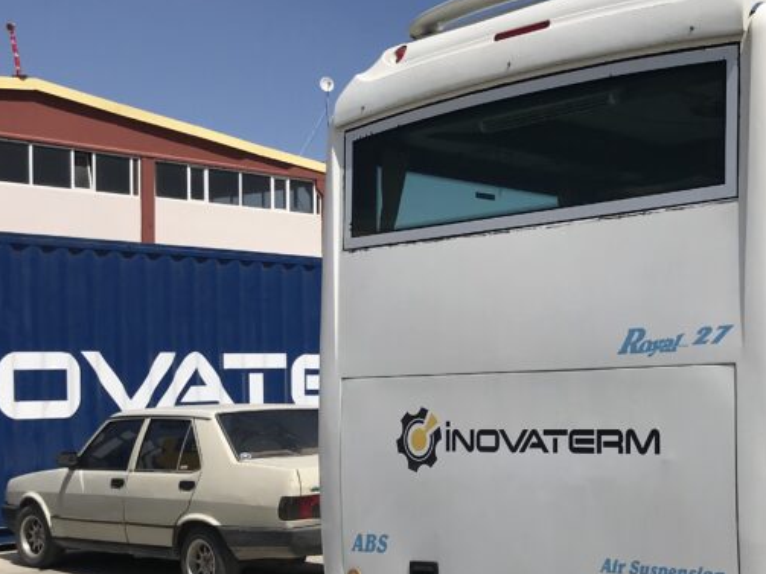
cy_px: 408
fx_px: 1261
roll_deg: -0.4
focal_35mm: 57
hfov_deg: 32.9
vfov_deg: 25.4
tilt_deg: -1.5
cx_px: 605
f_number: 1.8
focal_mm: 3.99
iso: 20
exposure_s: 1/5650
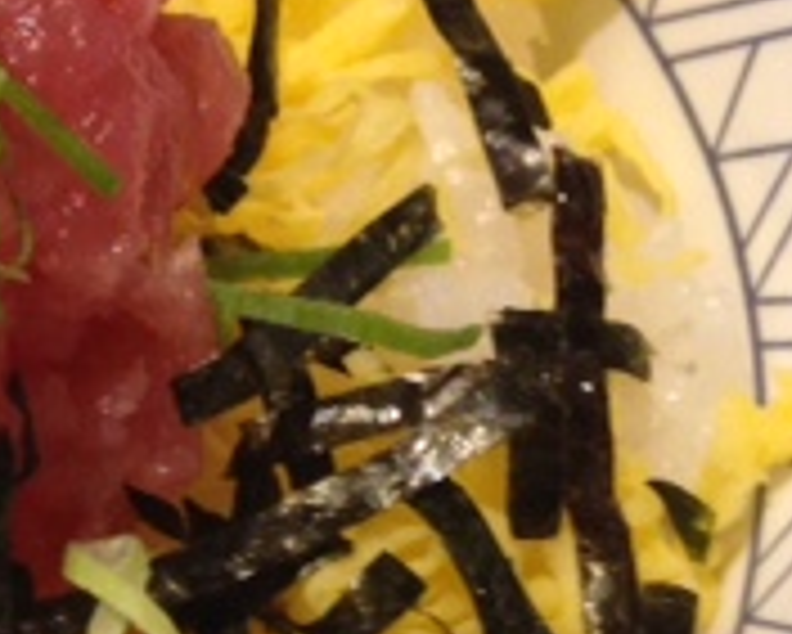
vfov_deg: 13.2
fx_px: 2744
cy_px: 324
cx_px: -252
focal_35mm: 117
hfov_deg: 15.6
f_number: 2.4
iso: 125
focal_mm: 4.12
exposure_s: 1/20
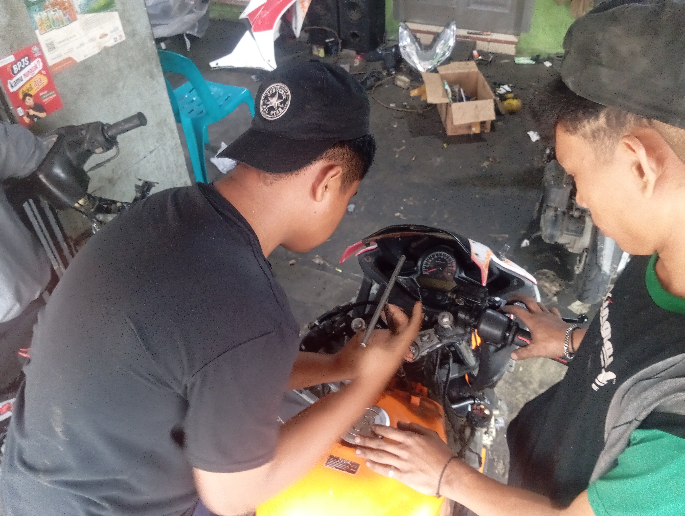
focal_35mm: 28
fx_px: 555
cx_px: 342
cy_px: 258
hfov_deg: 63.4
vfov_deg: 49.9
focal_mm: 4.25
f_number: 1.8
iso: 588
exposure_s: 1/33.3
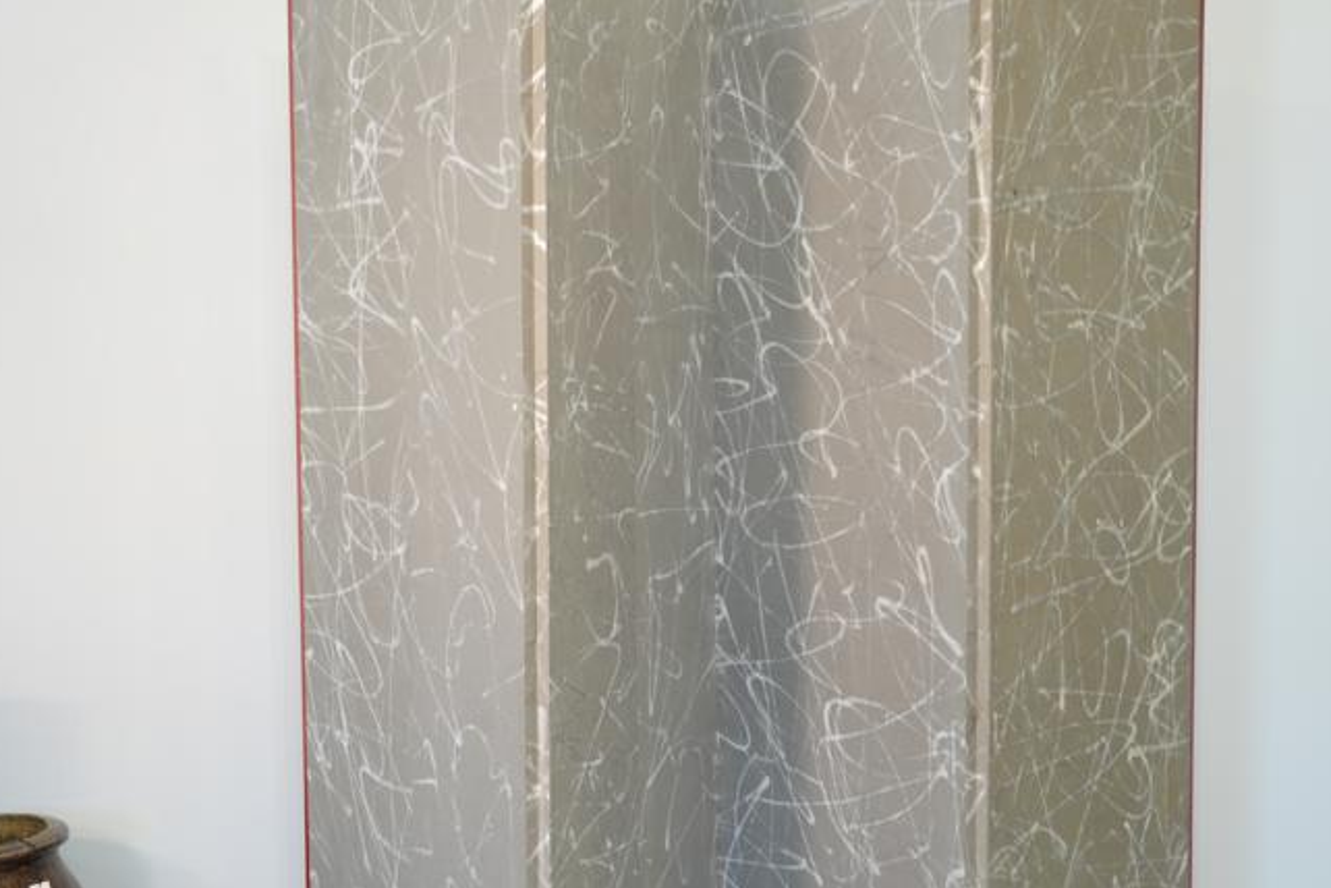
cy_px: 613
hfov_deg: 26.6
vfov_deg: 17.9
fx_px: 2810
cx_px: 612
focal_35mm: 76
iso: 640
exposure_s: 1/50
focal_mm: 45
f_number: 4
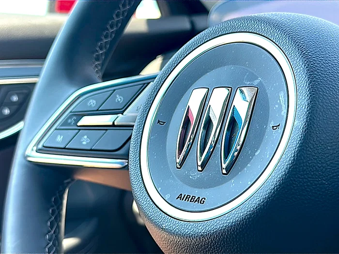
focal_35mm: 45
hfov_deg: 42.1
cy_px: 127
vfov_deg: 32.2
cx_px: 170
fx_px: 441
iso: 100
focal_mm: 6.86
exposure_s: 1/260
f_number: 1.78
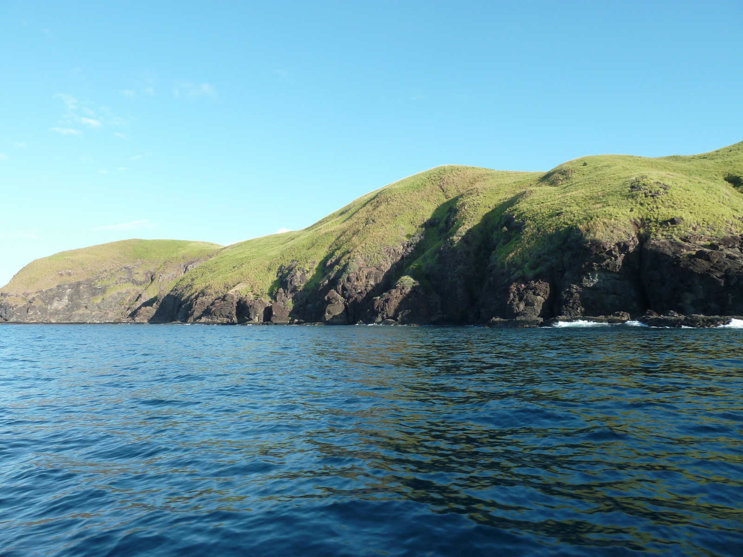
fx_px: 537
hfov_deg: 69.4
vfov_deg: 54.9
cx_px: 372
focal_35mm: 25
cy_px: 278
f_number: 4
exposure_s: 1/250
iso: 80
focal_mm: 4.1
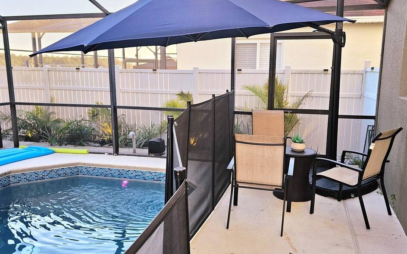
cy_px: 136
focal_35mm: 31
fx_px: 344
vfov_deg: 40.6
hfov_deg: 61.1
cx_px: 221
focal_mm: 6.3
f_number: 1.7
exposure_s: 1/208
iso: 25
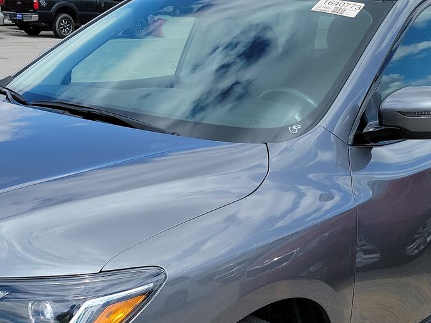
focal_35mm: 57
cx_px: 173
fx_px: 709
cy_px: 263
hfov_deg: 33.7
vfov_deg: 25.2
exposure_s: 1/720
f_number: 1.8
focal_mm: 6.7
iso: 50
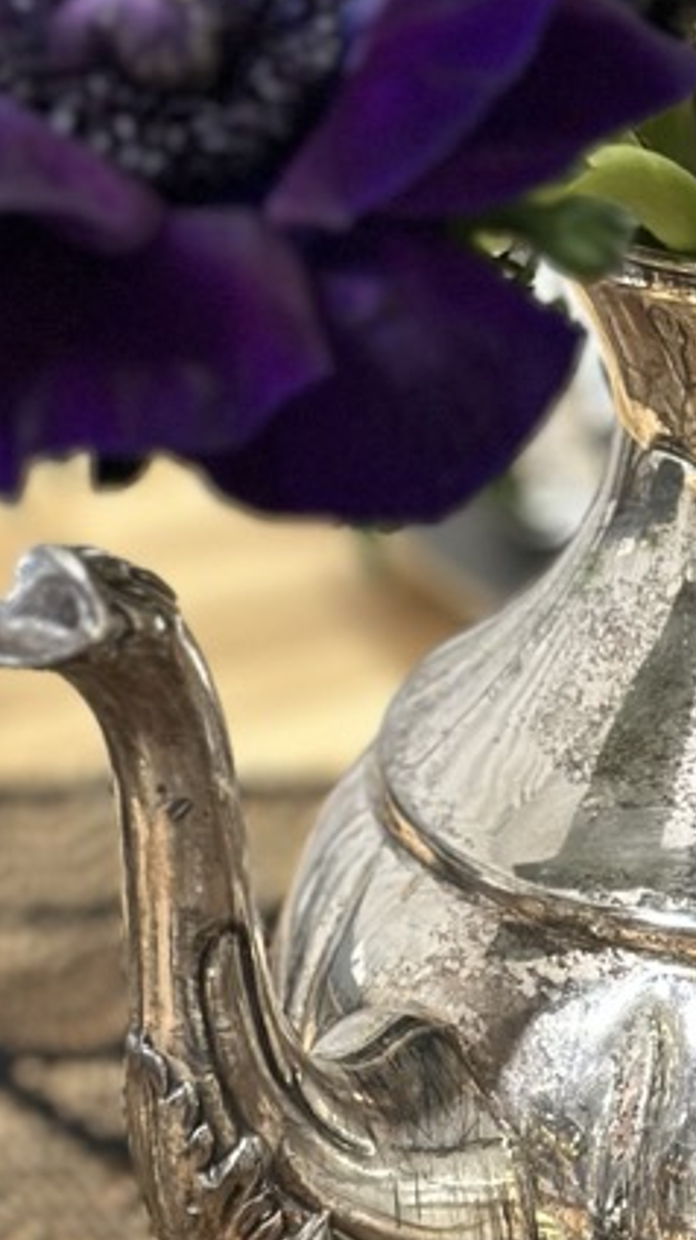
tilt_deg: -20.6
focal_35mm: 158
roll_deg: +0.2
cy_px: 521
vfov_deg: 13.6
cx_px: 1018
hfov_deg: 7.5
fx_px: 5192
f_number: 1.78
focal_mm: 6.86
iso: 250
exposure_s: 1/40
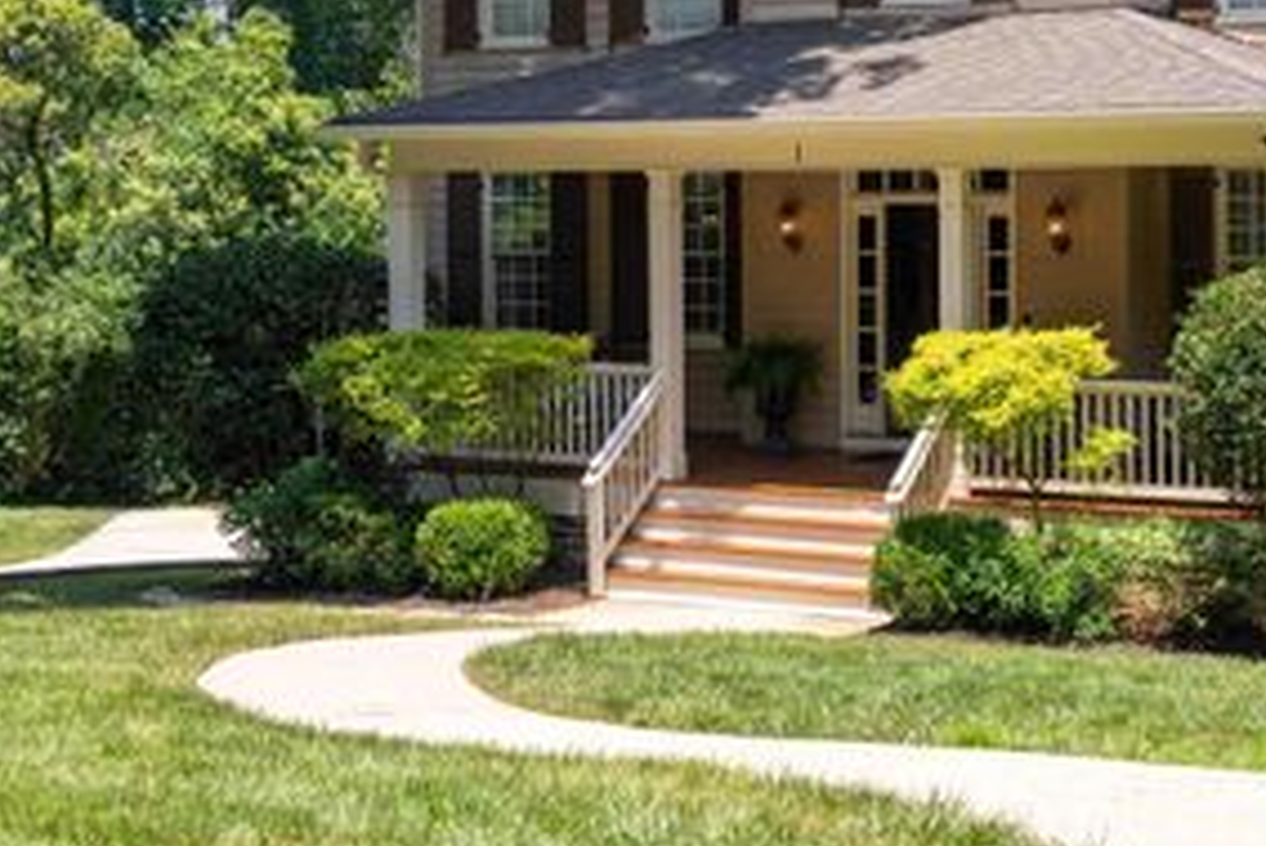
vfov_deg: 22.5
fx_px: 2111
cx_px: 1083
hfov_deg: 32.1
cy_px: 219
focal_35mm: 60
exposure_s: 1/320
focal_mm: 34
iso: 320
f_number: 8
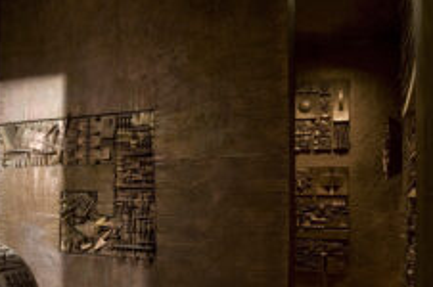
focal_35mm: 36
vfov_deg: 36.4
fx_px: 432
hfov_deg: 52.9
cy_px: 191
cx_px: 177
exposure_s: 4
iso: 800
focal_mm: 18
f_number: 14
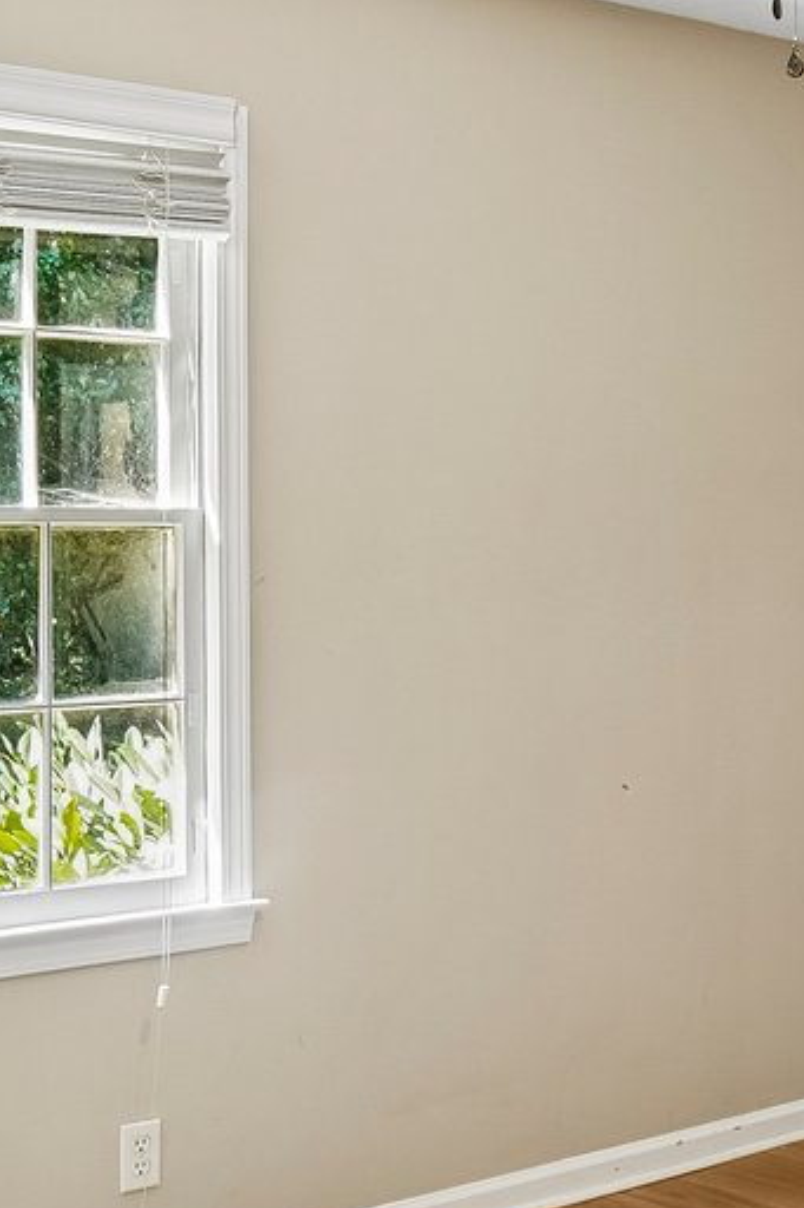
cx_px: 1000
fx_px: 2145
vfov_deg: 31.4
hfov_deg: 19.8
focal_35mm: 64
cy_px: 513
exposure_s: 1/4
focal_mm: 16
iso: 400
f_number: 8
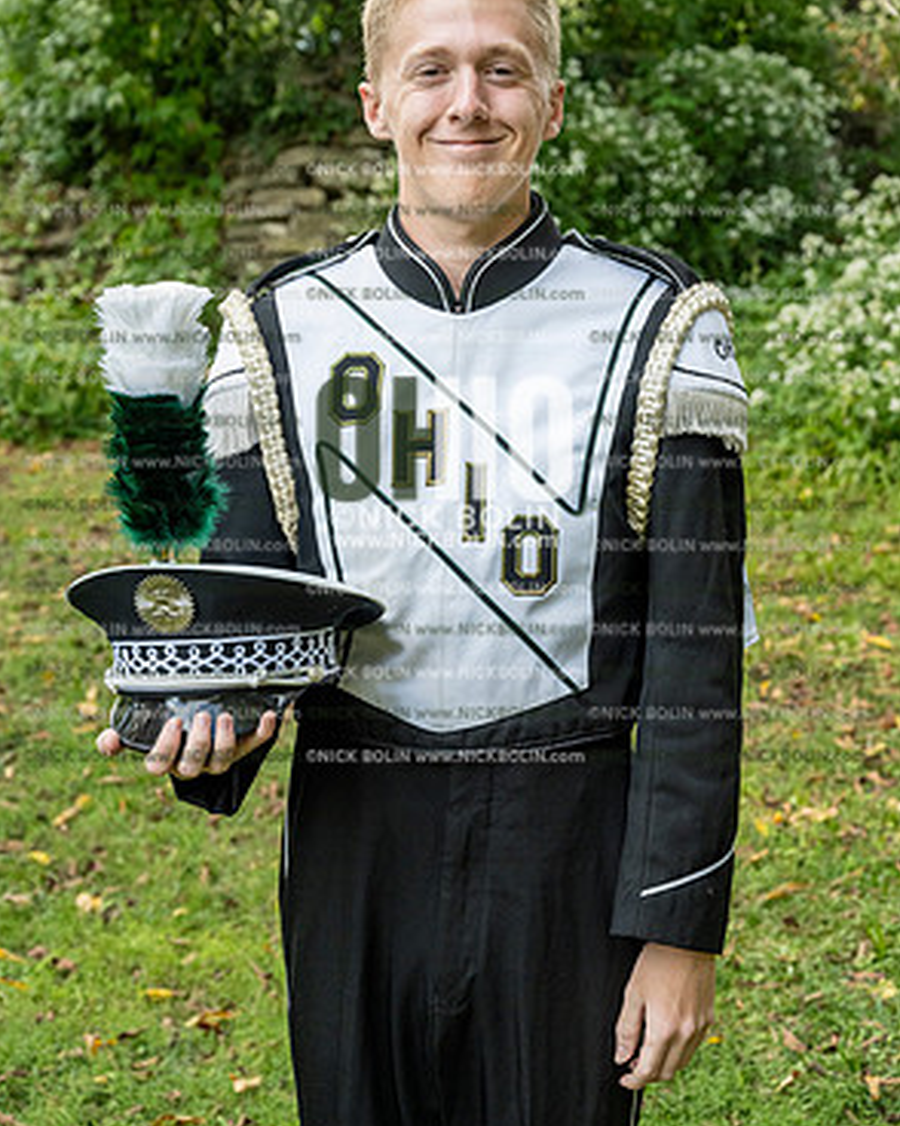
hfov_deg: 24.6
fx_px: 2066
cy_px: 462
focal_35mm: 62
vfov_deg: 30.4
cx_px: 444
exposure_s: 1/640
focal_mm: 54
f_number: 5.6
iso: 1000
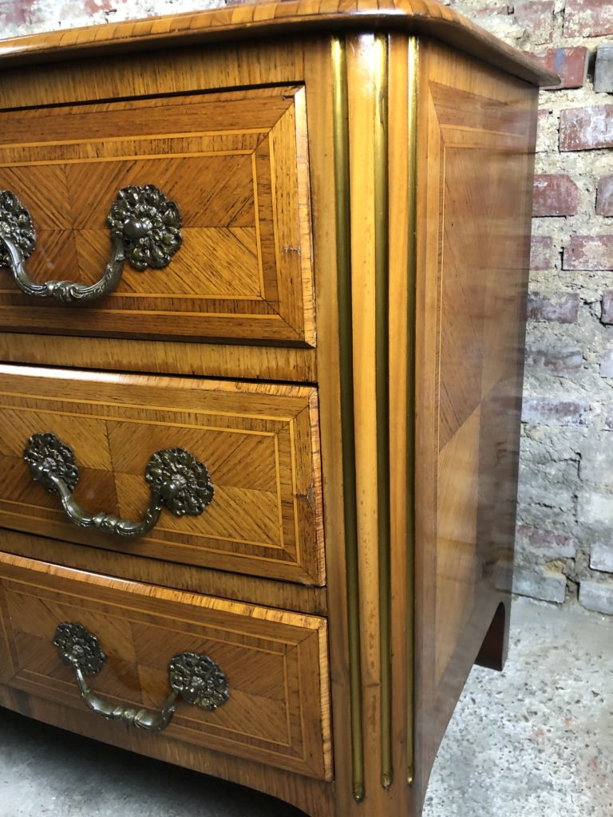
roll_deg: +2.6
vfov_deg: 63.4
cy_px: 408
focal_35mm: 28
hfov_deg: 49.7
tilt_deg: -19.0
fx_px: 661
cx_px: 306
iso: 64
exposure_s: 1/17
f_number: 1.8
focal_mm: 4
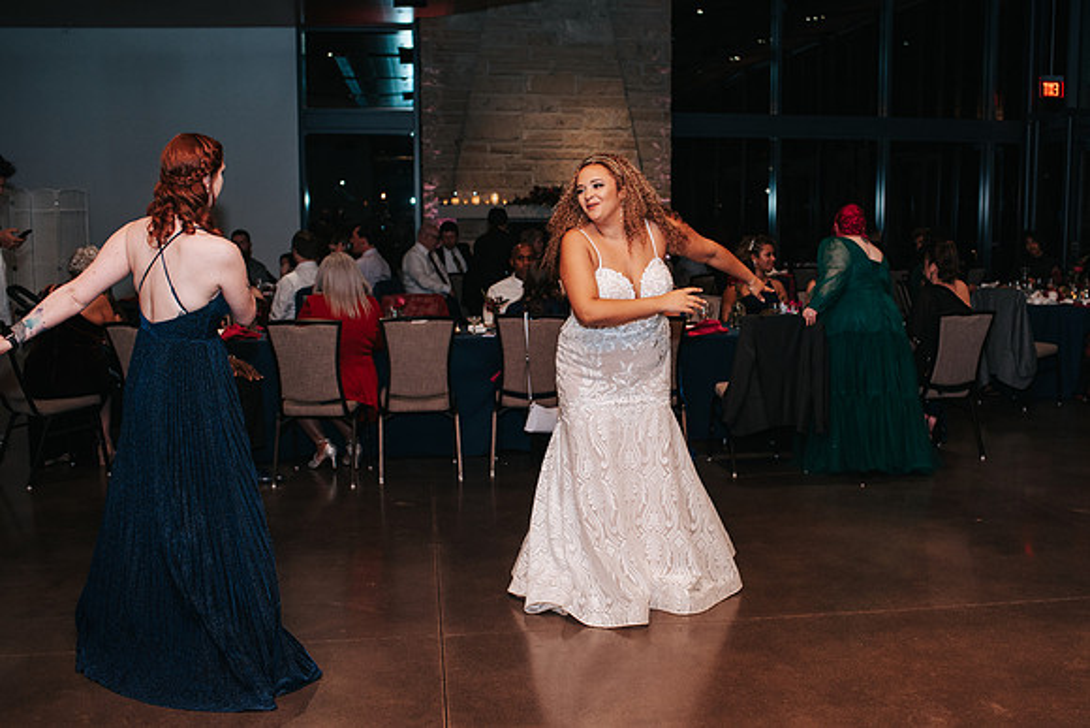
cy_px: 364
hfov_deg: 48.1
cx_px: 626
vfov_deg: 33.2
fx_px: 1218
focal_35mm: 40
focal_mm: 35
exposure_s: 1/200
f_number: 2.8
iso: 1000
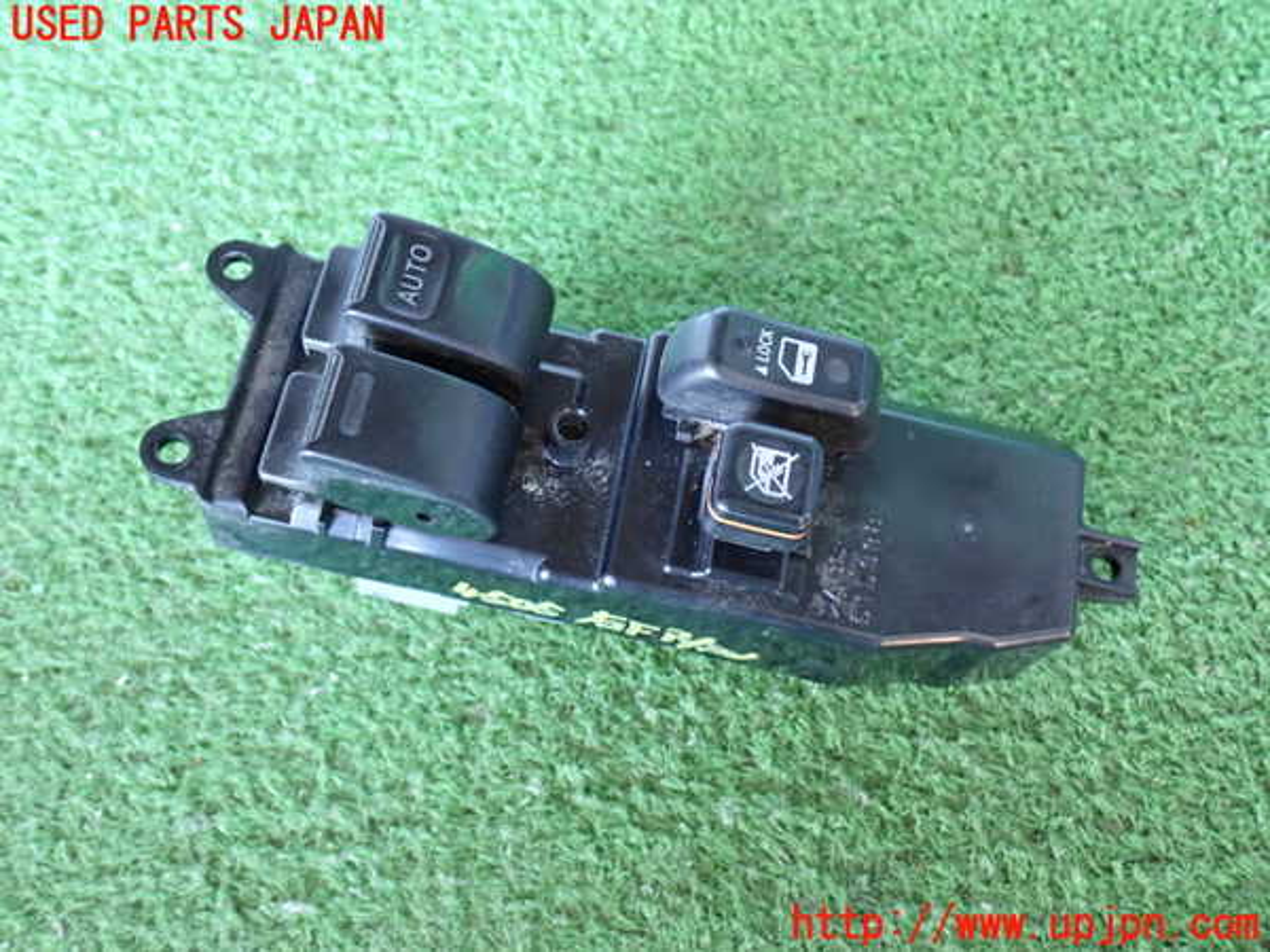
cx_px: 635
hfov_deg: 49.0
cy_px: 476
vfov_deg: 37.7
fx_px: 1394
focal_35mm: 38
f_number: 2.7
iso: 800
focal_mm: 6.83
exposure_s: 1/30
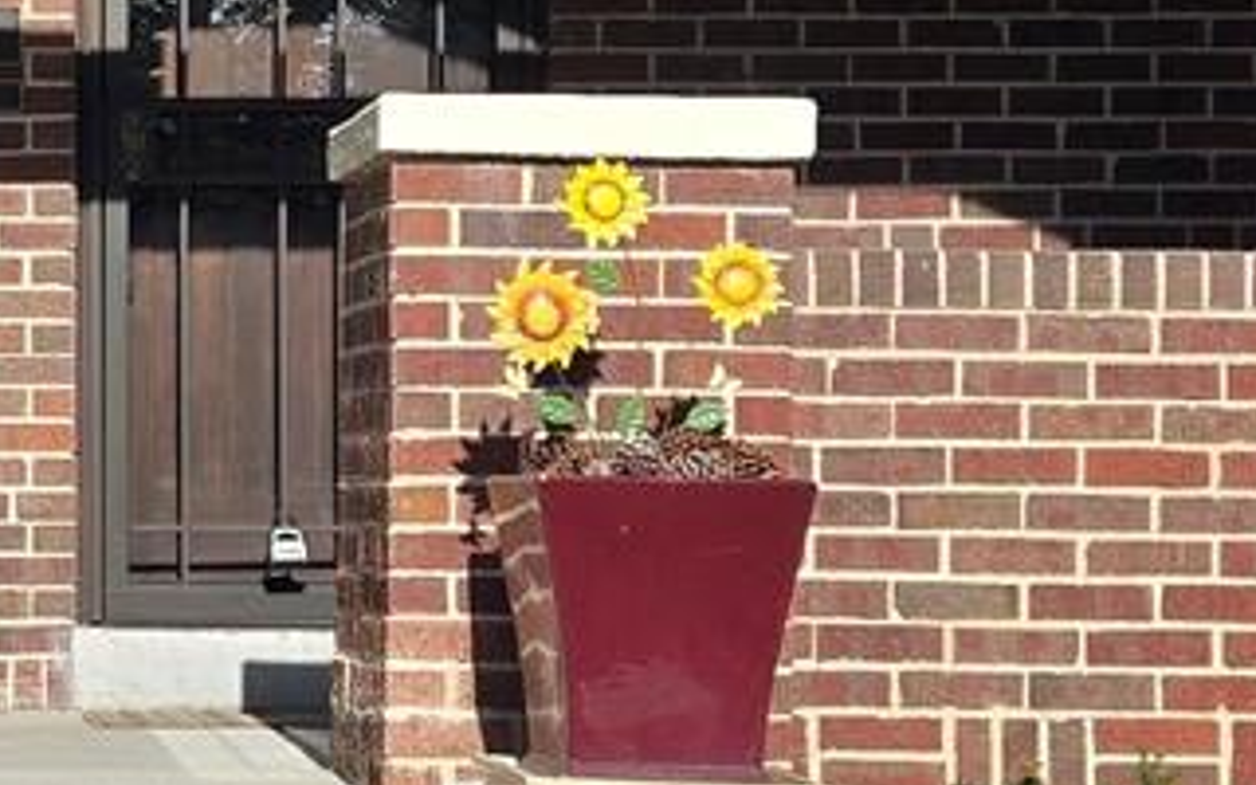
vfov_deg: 10.7
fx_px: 4176
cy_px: 181
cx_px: -169
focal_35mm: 122
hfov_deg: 16.5
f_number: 1.8
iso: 25
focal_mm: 5.4
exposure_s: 1/1505
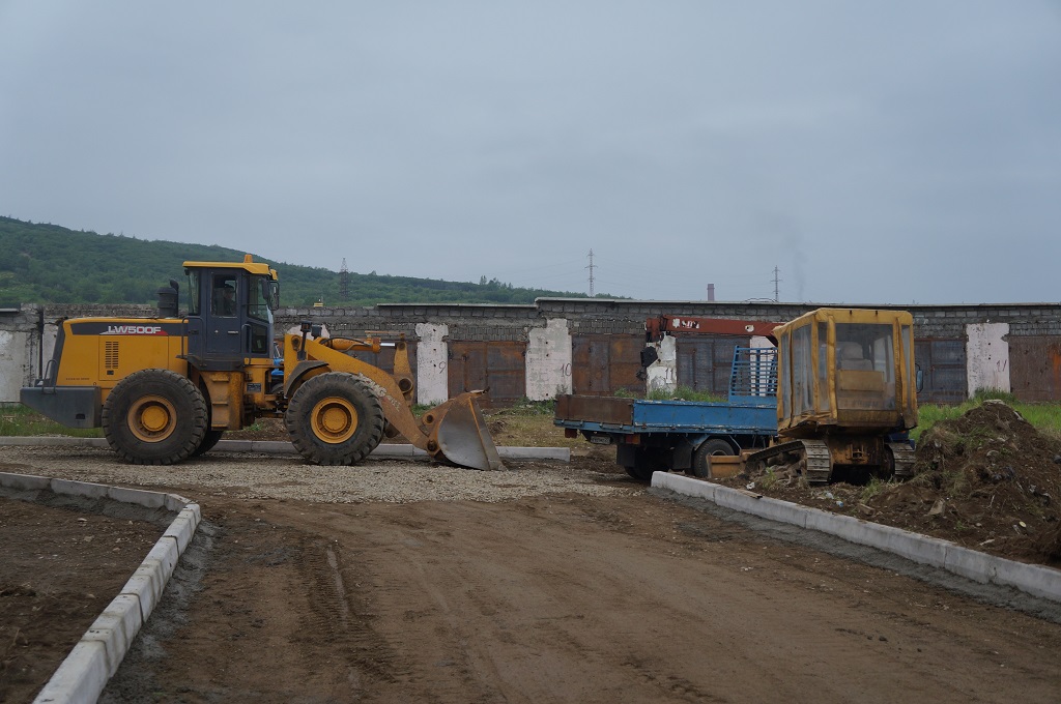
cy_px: 352
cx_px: 530
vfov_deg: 28.9
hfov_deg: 42.4
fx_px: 1369
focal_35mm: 46
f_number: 4.5
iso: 200
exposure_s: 1/160
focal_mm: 31
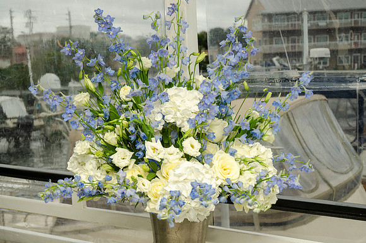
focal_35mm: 60
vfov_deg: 22.5
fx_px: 609
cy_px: 122
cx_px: 183
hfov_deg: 33.5
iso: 400
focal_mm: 40
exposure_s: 1/200
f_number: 5.6
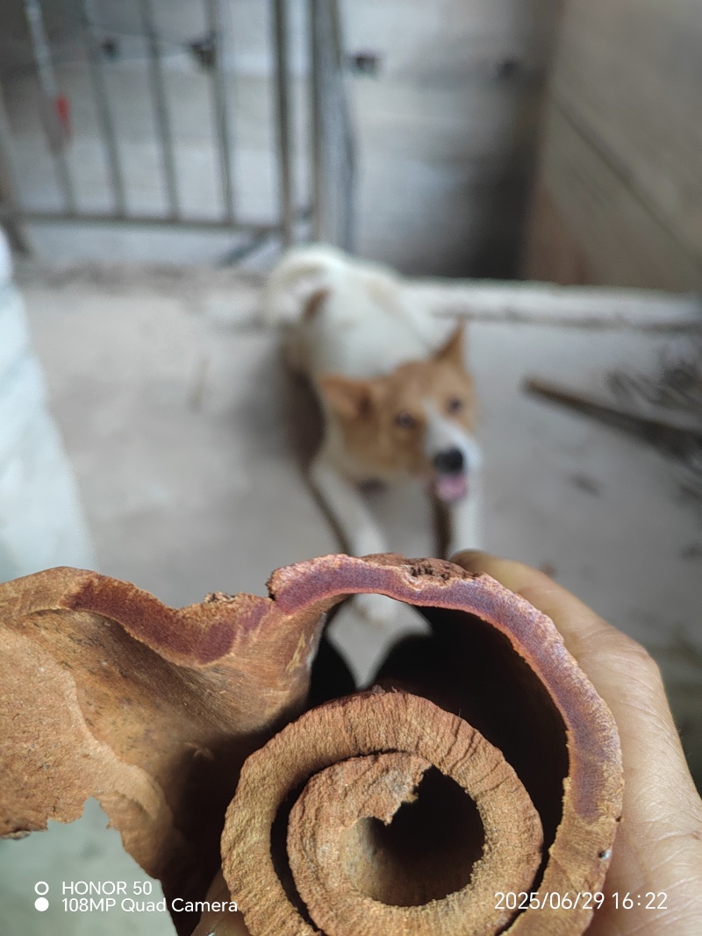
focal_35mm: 23
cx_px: 351
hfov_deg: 58.9
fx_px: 622
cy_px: 468
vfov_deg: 73.9
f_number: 1.9
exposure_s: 1/50
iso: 1797
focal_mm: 5.52
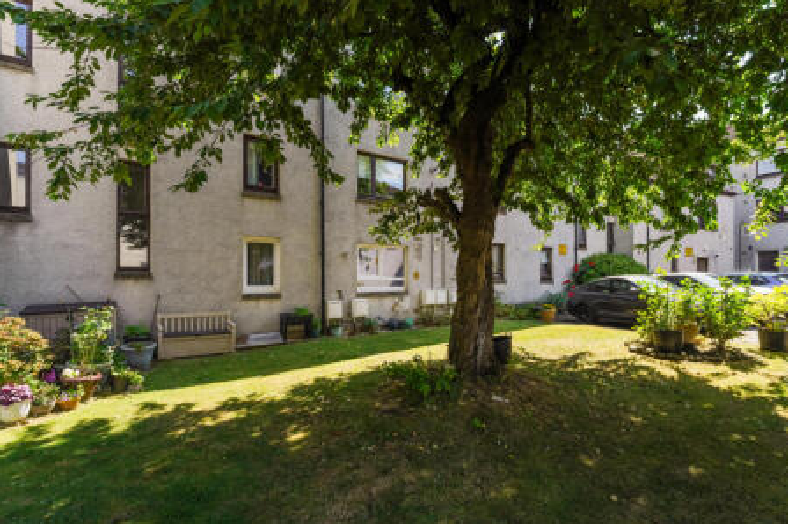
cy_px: 273
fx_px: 372
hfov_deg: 93.3
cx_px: 403
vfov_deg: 70.3
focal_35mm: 17
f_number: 7.1
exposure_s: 1/250
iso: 250
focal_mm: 16
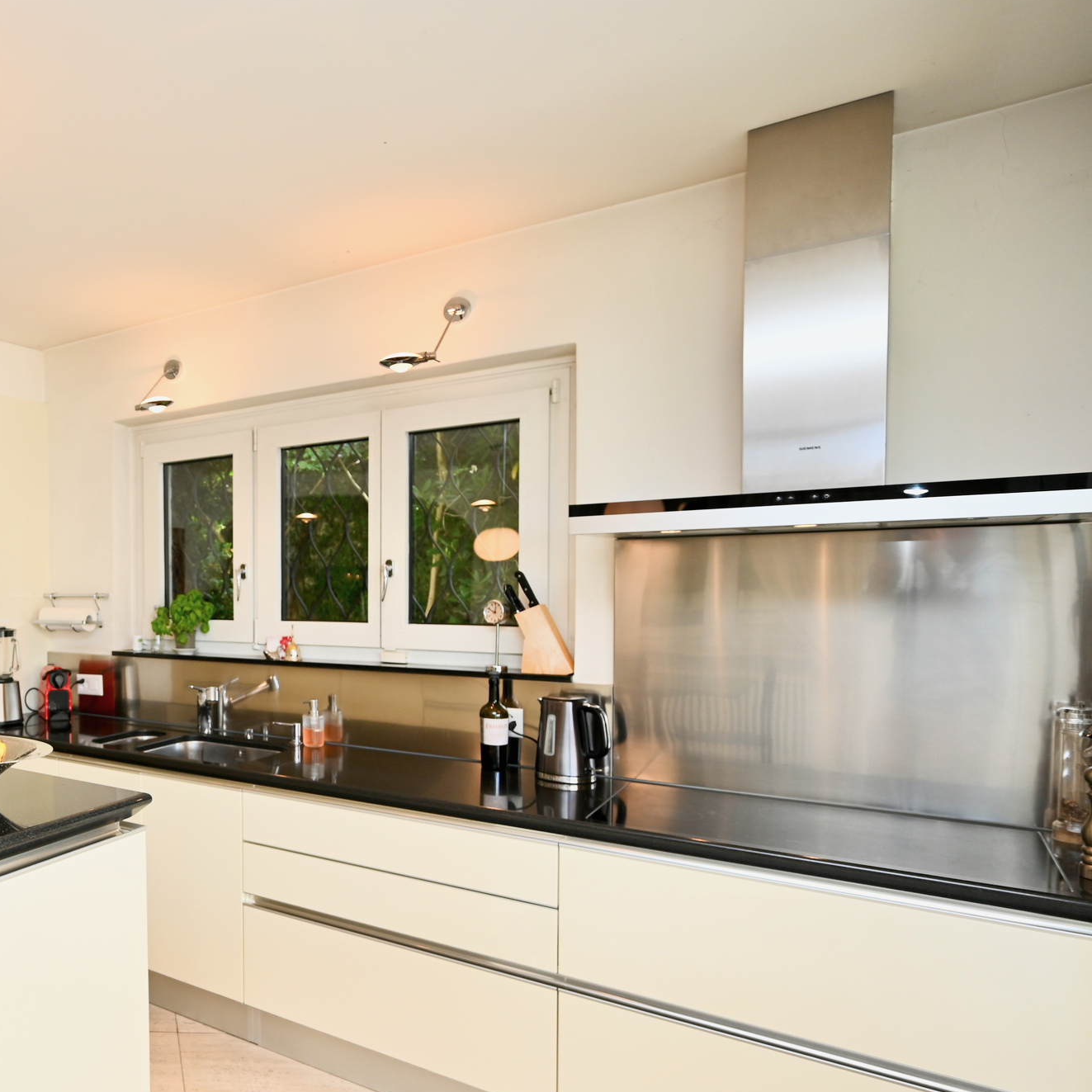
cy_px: 684
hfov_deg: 55.8
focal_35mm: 23
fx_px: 821
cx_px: 62
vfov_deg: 66.2
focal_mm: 14
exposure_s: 1/80
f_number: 4.5
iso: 200
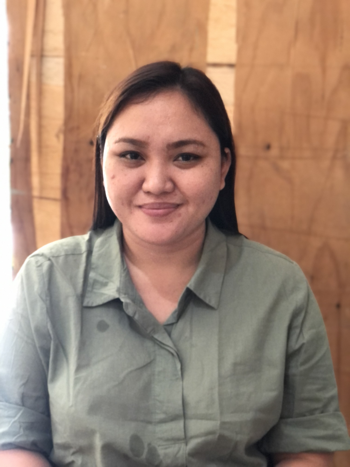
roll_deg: -0.6
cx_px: 175
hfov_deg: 25.7
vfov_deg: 33.8
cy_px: 234
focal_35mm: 57
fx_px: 768
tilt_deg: -7.4
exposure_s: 1/30
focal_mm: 6.6
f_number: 2.8
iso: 500
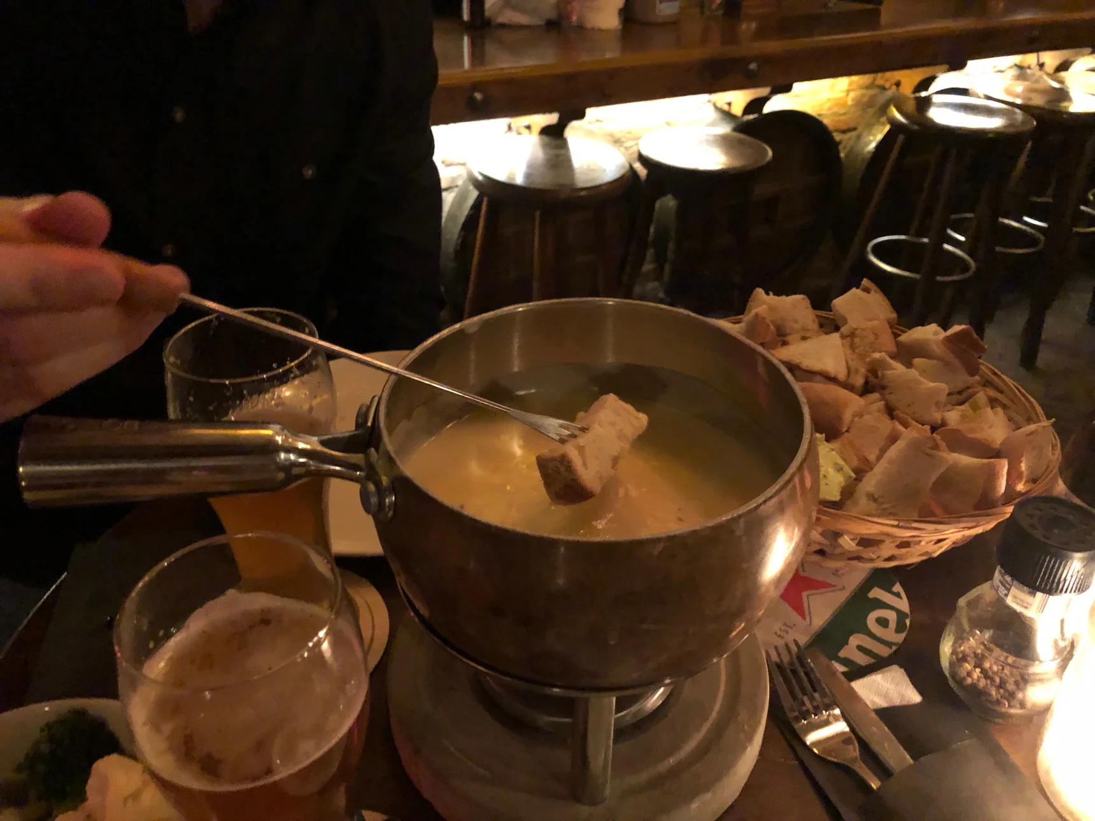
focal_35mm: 28
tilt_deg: -32.6
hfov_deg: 63.4
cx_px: 548
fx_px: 886
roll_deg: -1.8
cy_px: 410
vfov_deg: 49.7
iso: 320
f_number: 1.8
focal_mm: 3.99
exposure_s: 1/4
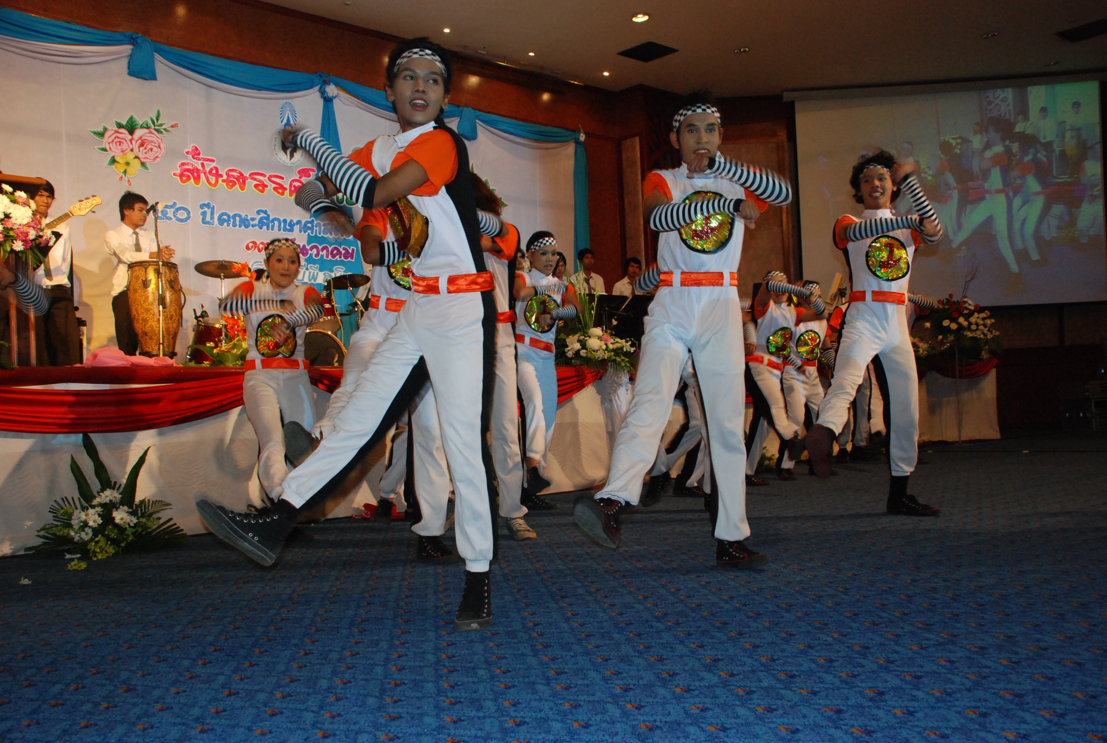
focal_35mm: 33
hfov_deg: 57.1
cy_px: 372
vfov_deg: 40.1
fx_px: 1017
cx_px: 554
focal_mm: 22
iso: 1000
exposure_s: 1/60
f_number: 5
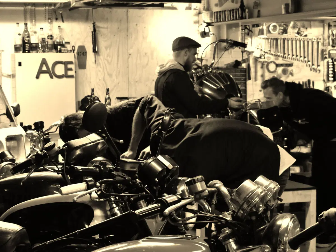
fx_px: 1009
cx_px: 168
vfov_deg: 14.2
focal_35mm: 104
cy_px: 126
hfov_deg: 18.9
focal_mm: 18.7
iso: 800
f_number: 2.8
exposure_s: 1/40
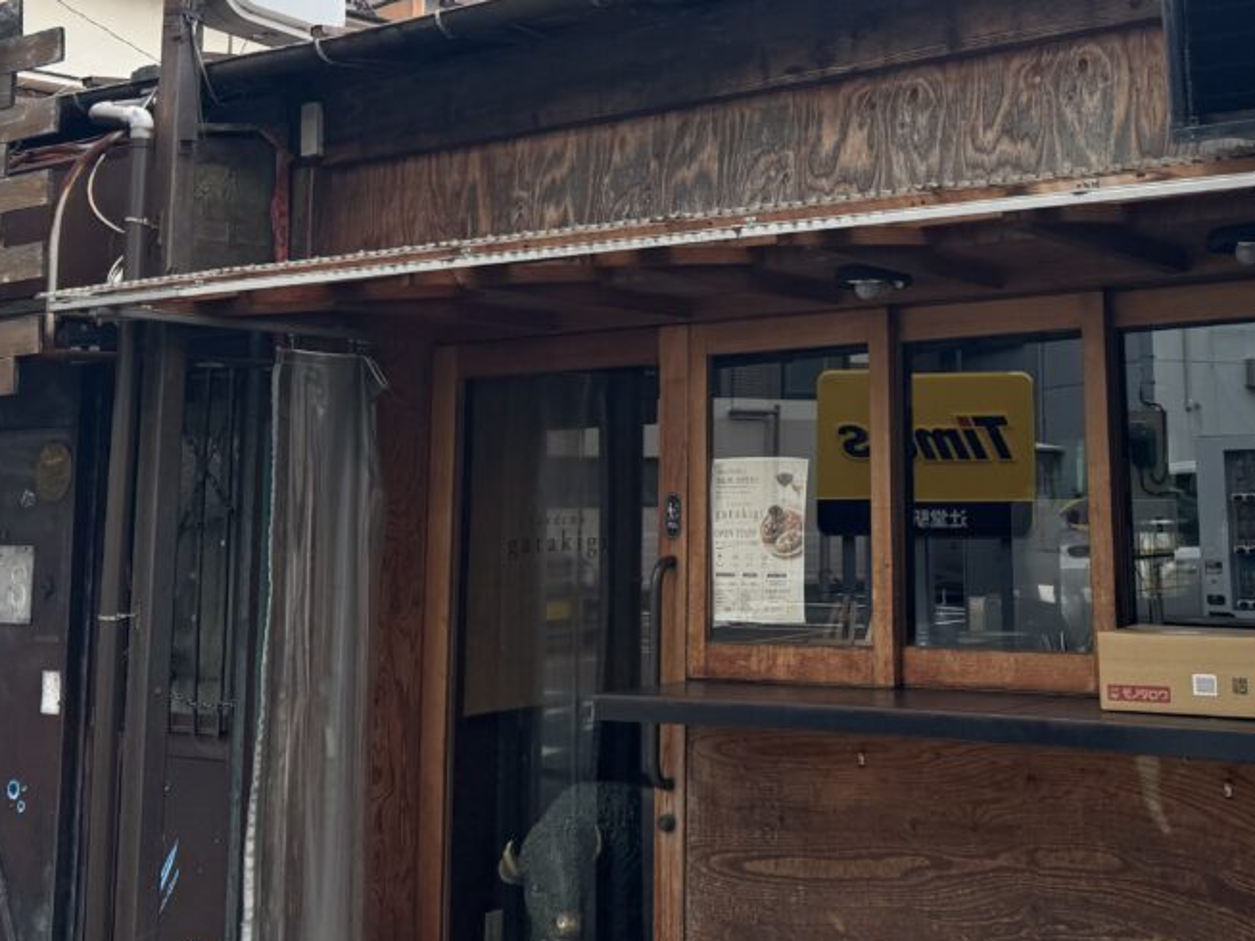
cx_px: 900
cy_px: 246
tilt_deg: +10.4
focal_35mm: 47
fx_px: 1703
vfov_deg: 30.4
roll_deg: +2.1
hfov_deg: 39.6
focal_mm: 6.76
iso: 80
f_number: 1.78
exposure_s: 1/651
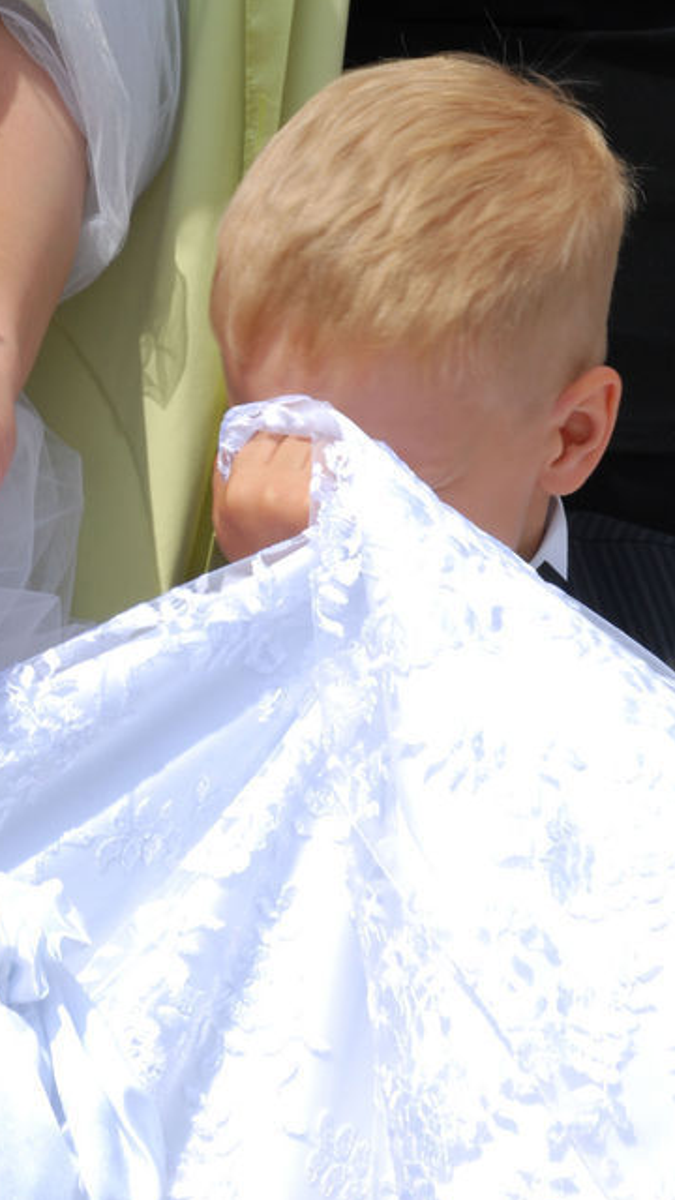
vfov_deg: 14.7
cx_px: 448
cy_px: 660
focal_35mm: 146
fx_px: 4646
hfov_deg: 8.3
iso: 200
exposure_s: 1/100
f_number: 18
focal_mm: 66
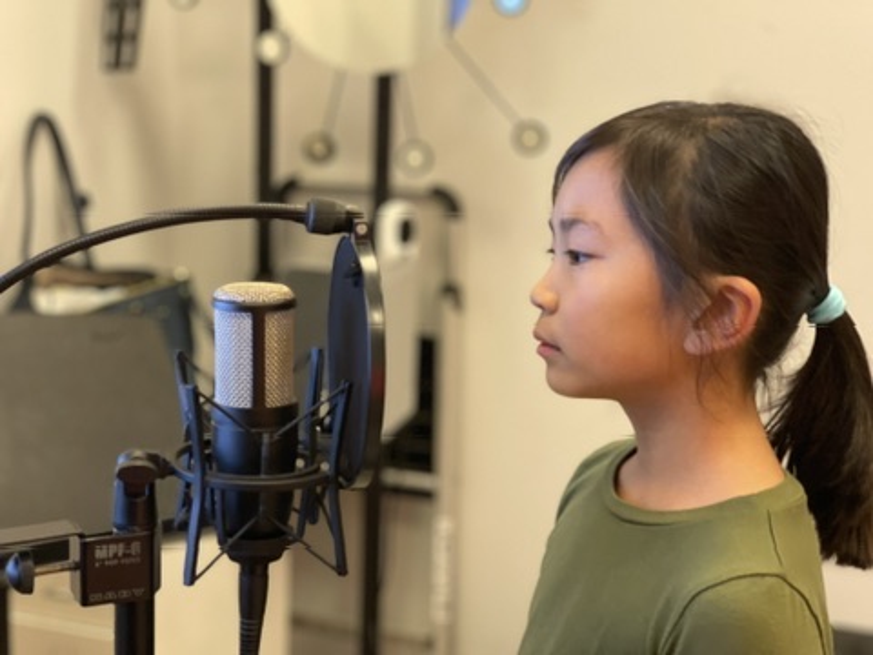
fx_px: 1614
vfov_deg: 22.9
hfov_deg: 30.3
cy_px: 328
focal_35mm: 64
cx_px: 436
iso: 320
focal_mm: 7.5
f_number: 2.2
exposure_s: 1/30
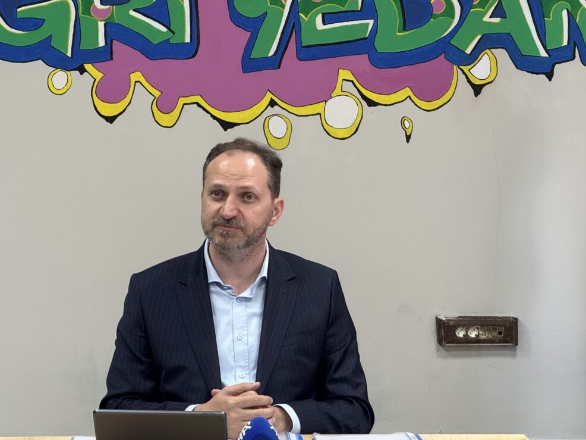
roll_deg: +0.5
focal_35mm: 100
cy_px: 163
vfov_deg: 14.8
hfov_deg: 19.6
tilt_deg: -4.3
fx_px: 1692
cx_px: 242
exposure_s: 1/60
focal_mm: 9
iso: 250
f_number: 2.8
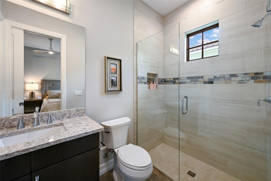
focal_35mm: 14
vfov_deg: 81.2
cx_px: 136
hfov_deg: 104.3
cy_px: 90
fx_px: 105
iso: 800
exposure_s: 1/30
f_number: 8
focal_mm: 14
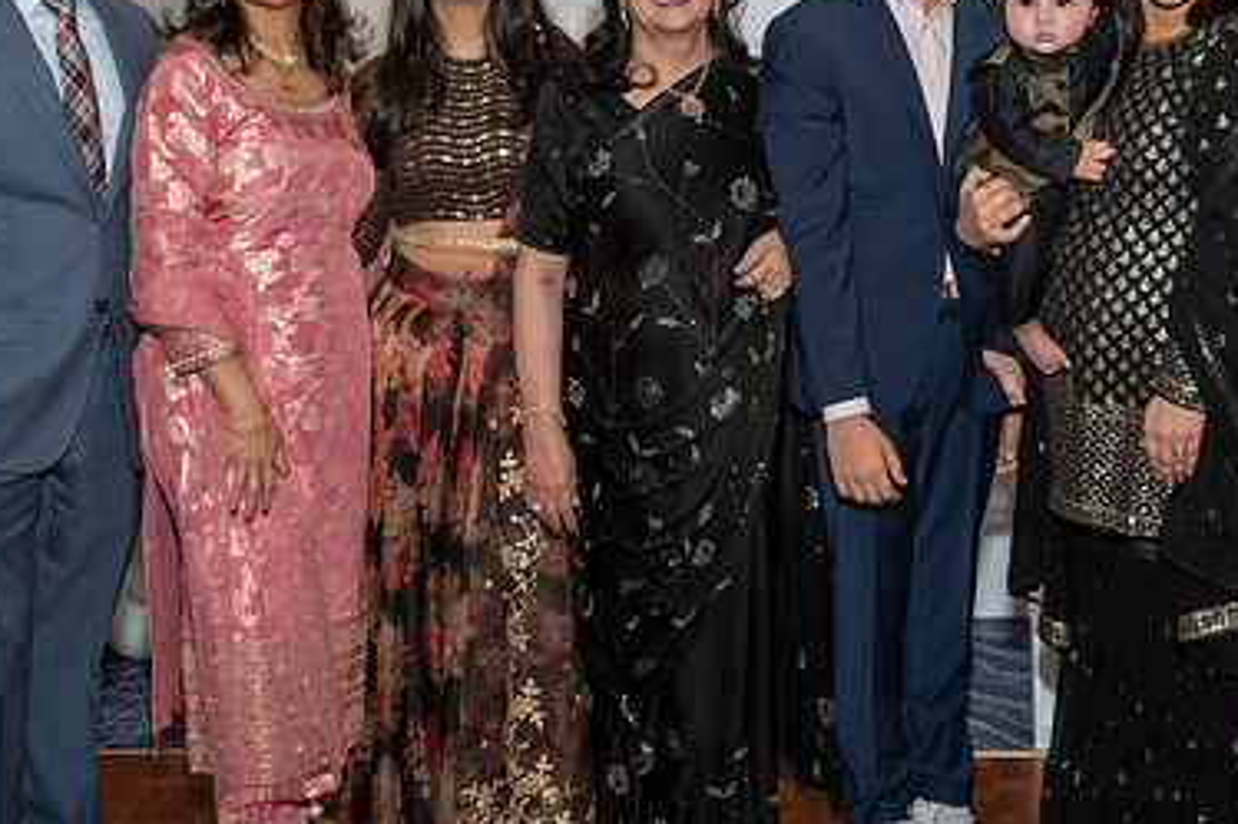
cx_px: 728
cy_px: 252
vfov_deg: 22.5
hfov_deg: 33.3
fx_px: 2062
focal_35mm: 60
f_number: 8
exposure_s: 1/250
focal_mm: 22
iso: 500
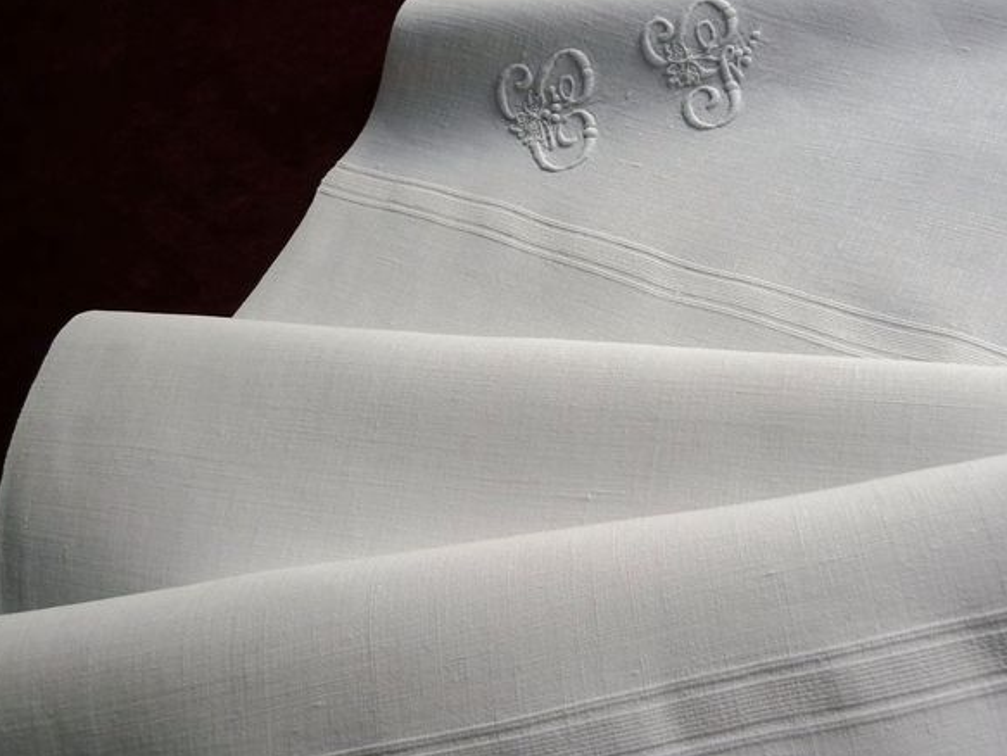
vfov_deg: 46.8
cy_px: 334
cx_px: 567
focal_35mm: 30
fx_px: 873
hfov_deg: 59.7
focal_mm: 4.1
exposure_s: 1/250
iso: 200
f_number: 3.3
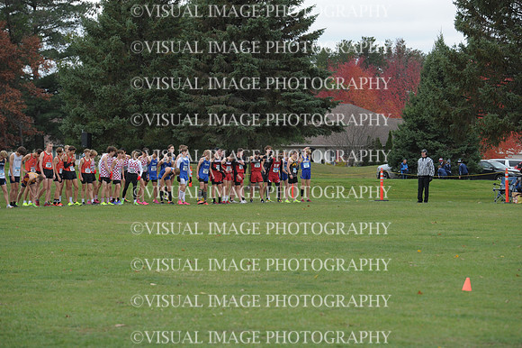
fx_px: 2898
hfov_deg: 10.3
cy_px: 174
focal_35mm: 200
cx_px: 261
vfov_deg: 6.9
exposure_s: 1/800
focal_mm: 200
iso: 1000
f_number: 6.3
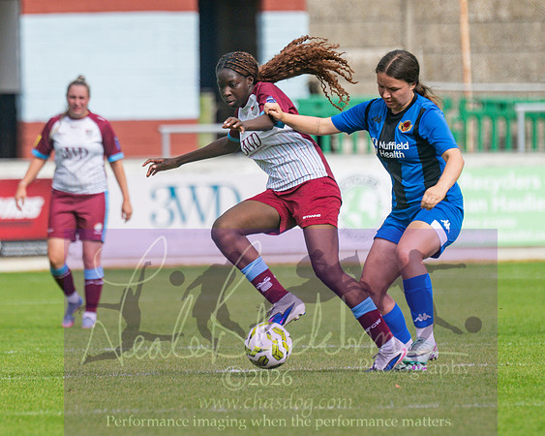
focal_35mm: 833
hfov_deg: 2.3
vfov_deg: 1.9
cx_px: 127
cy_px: 218
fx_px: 13428
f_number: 4
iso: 125
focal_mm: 300
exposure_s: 1/1000
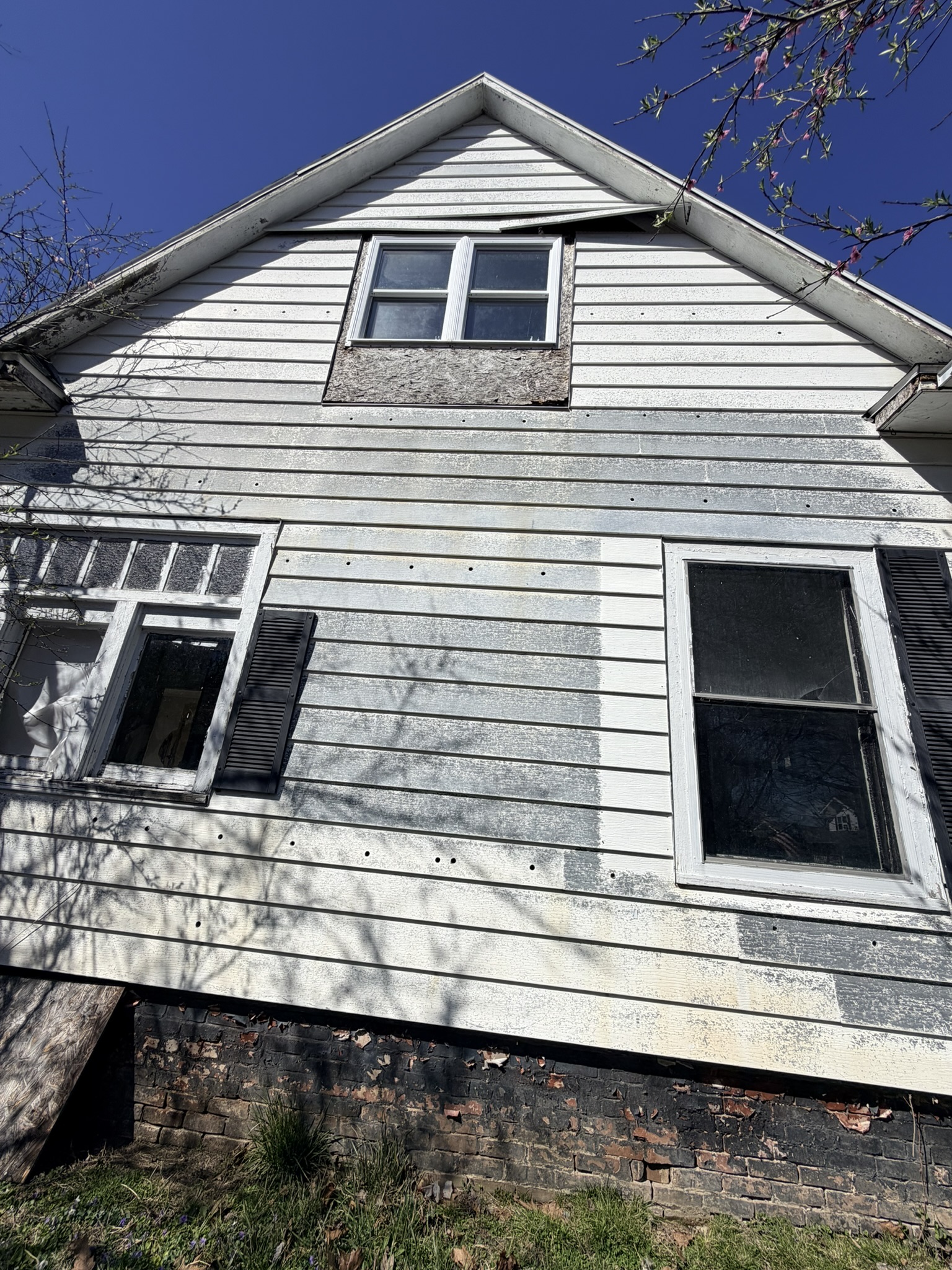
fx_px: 513
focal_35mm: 14
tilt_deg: +19.6
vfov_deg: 102.1
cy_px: 635
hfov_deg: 85.7
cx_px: 476
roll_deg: -6.4
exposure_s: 1/1901
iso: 20
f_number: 2.2
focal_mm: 2.22
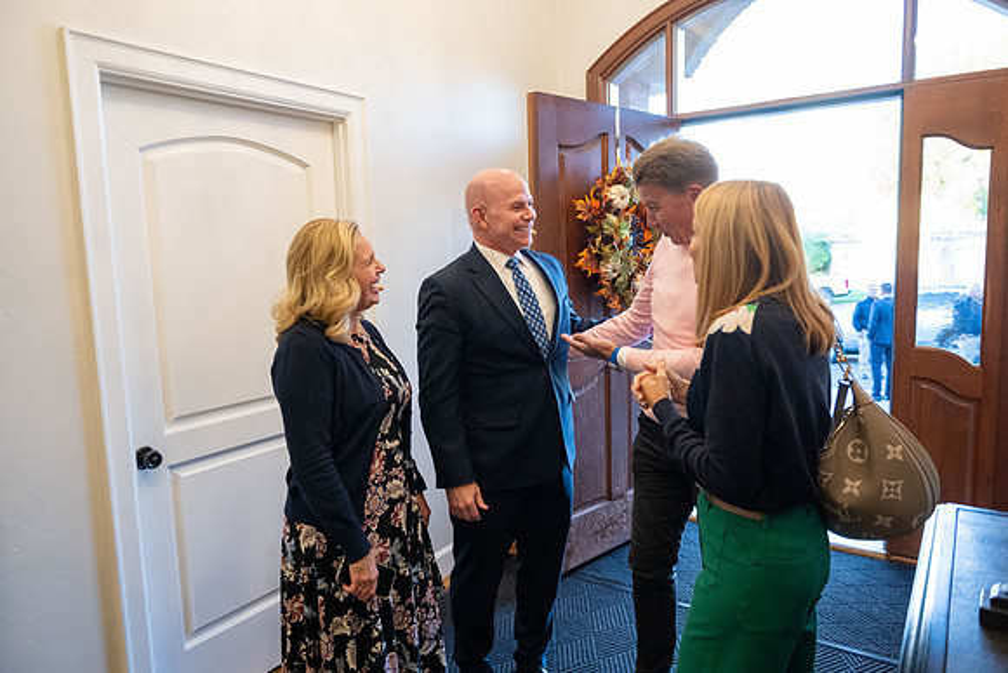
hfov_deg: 73.7
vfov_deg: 53.2
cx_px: 504
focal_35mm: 24
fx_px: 672
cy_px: 336
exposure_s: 1/400
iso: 4000
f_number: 2.8
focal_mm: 24
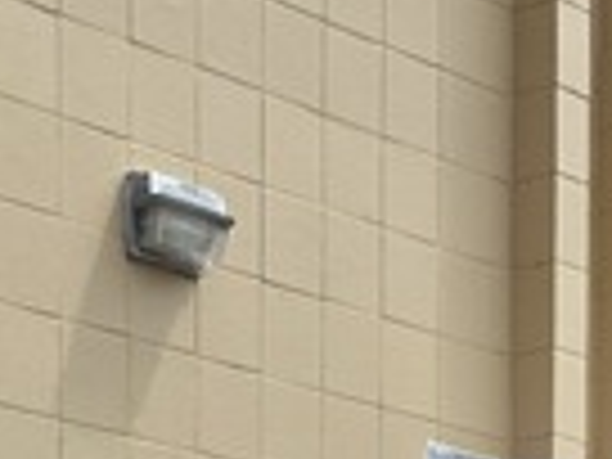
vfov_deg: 7.9
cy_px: 1152
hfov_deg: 11.4
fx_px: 3059
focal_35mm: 173
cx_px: 284
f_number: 1.7
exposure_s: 1/3891
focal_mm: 6.3
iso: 80
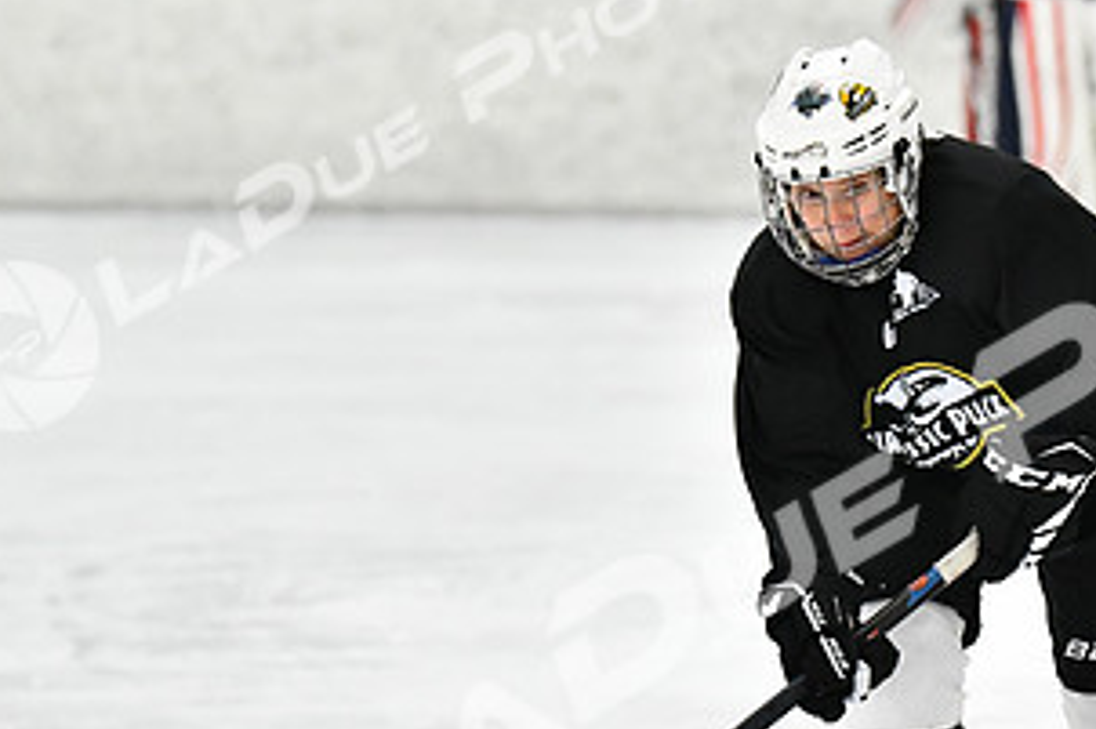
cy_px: 535
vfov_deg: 3.7
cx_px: 769
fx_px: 11410
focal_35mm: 375
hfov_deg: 5.5
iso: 5000
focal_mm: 130
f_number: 2.8
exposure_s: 1/1250
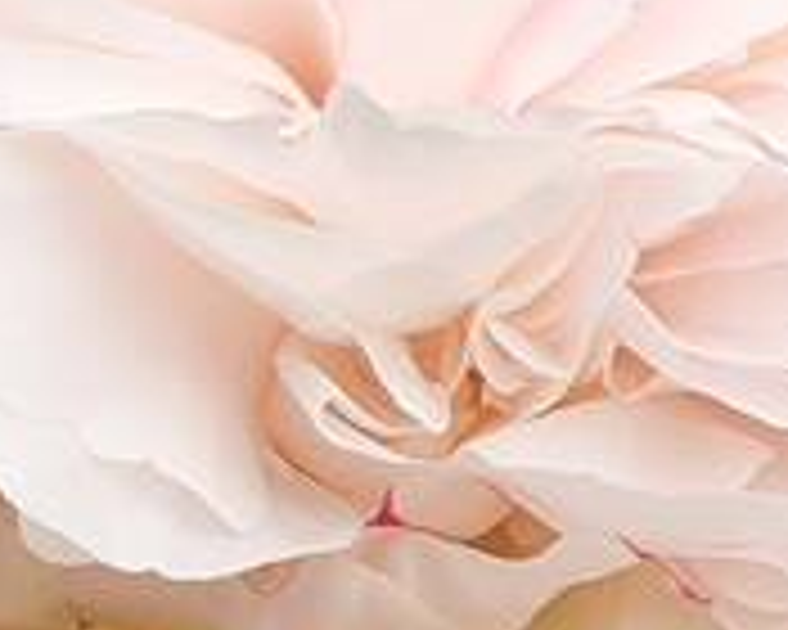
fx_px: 12361
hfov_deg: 3.7
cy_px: 778
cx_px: 387
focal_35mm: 530
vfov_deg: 2.9
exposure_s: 1/110
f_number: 1.9
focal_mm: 6.12
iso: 50
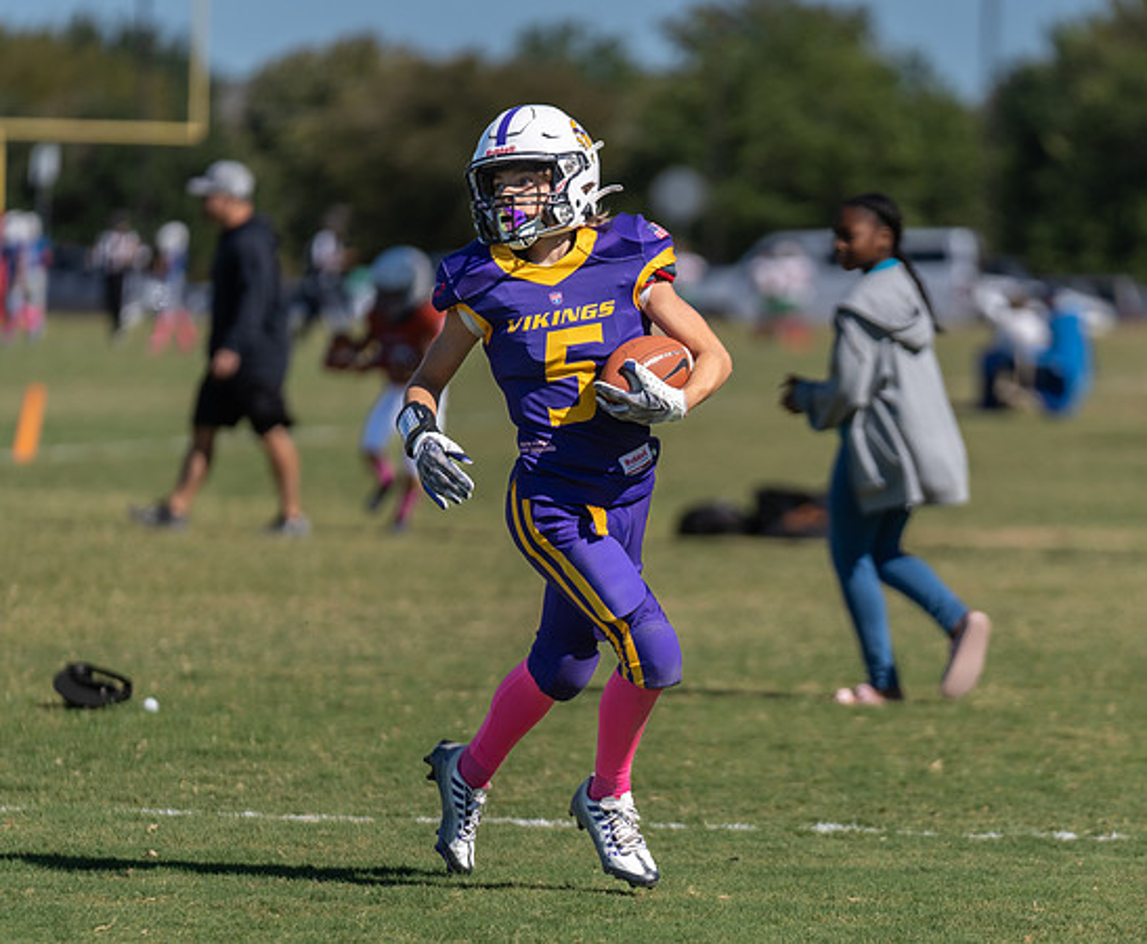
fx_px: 10459
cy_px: 575
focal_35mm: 305
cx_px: 660
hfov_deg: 6.3
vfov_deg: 5.2
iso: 100
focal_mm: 200
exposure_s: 1/3200
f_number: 2.8
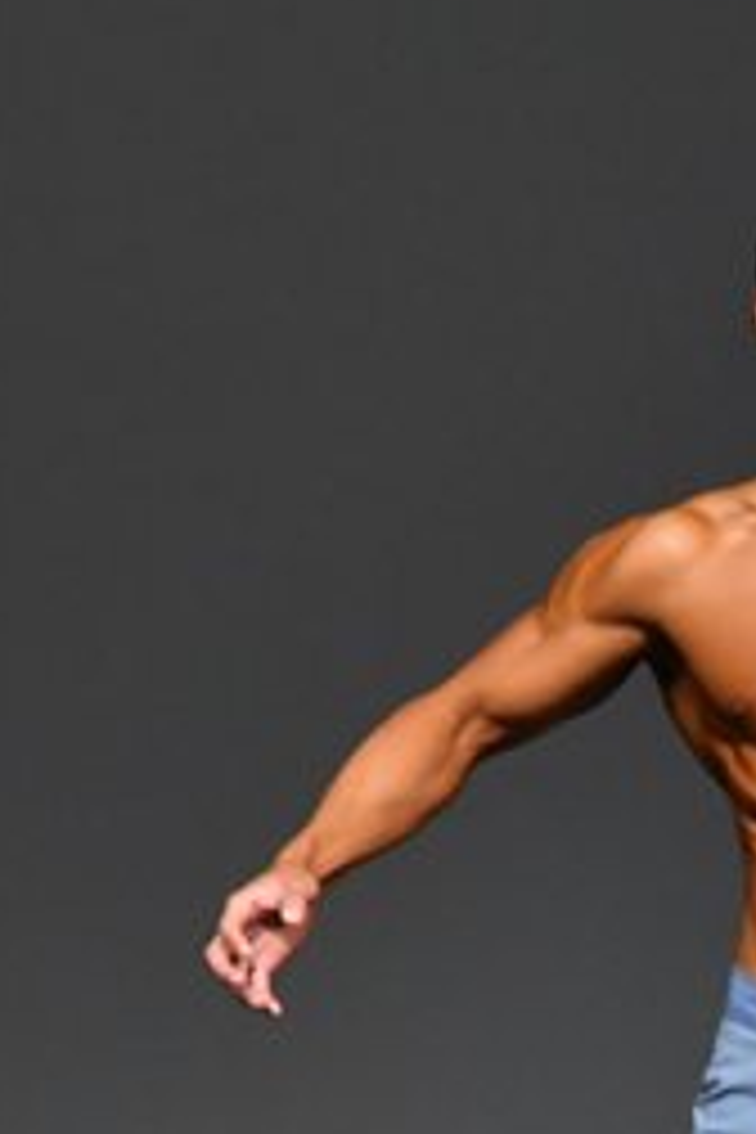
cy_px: 1017
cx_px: 1141
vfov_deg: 1.9
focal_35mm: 1062
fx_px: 33450
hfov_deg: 1.3
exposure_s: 1/400
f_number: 5.6
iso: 2000
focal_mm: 230
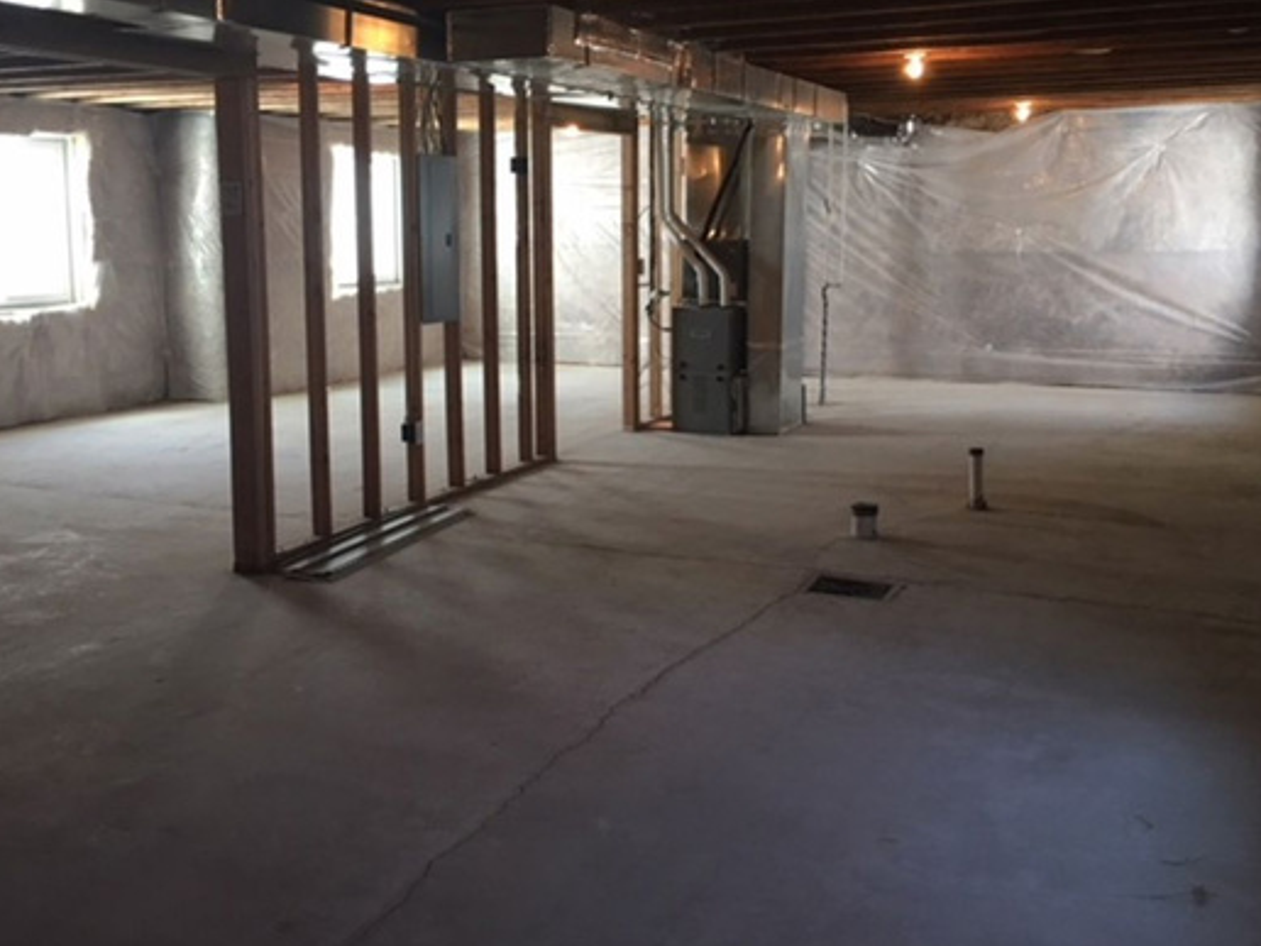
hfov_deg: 51.3
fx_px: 1311
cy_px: 372
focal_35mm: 36
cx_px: 599
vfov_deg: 39.5
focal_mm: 4.15
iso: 80
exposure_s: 1/30
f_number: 2.2
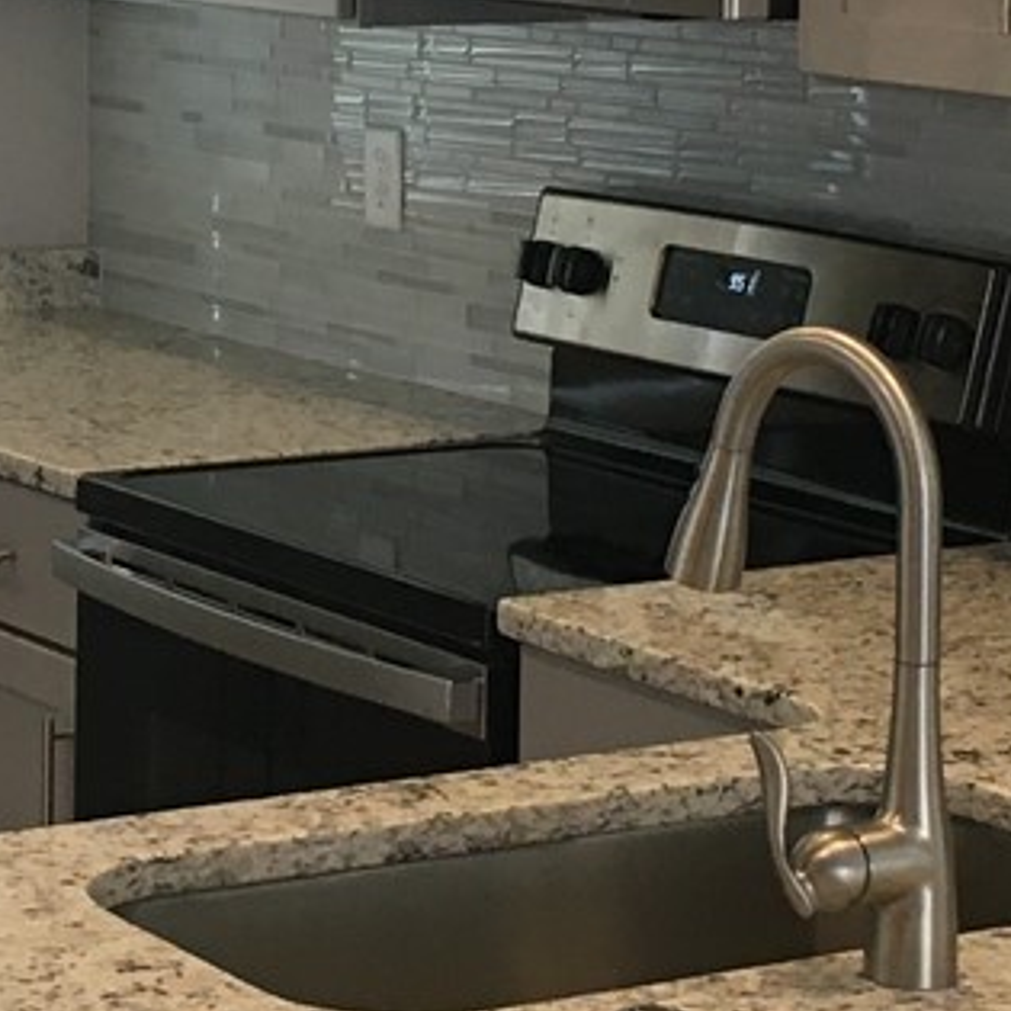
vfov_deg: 13.3
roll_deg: -0.8
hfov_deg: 13.3
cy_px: 64
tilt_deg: -4.9
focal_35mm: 130
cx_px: 125
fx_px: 4296
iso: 40
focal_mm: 4.15
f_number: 2.2
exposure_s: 1/30
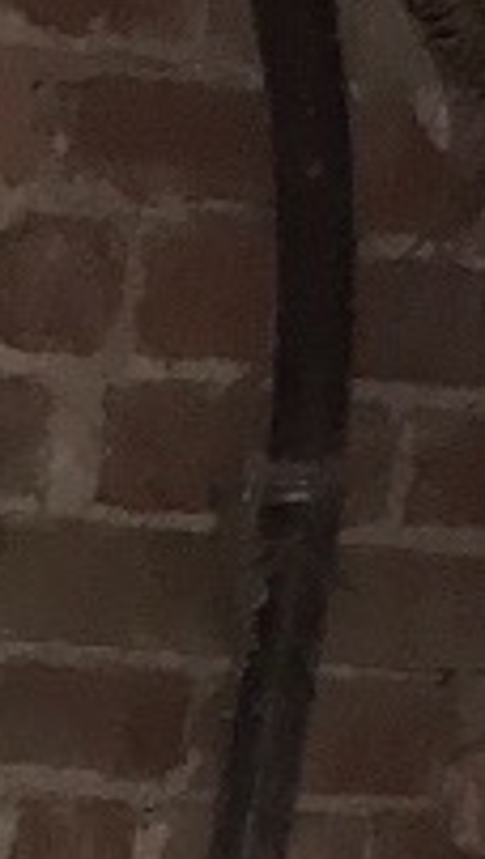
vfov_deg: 10.8
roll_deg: -4.1
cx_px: -1421
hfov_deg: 5.8
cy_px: 1718
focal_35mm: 181
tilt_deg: -13.9
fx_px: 4128
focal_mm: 3.99
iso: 80
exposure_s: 1/17
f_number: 1.8
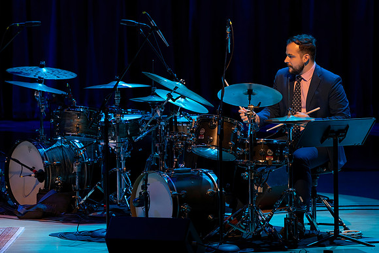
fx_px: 4525
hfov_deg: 4.8
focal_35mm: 430
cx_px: 152
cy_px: 147
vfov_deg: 3.2
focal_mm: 339
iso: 3200
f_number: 5.6
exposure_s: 1/250
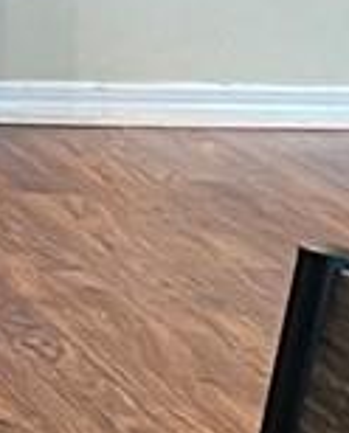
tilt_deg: -0.6
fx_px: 3382
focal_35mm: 263
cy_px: -509
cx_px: -934
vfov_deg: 7.0
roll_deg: -0.4
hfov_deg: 5.3
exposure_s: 1/60
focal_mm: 5.7
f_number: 1.5
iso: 400
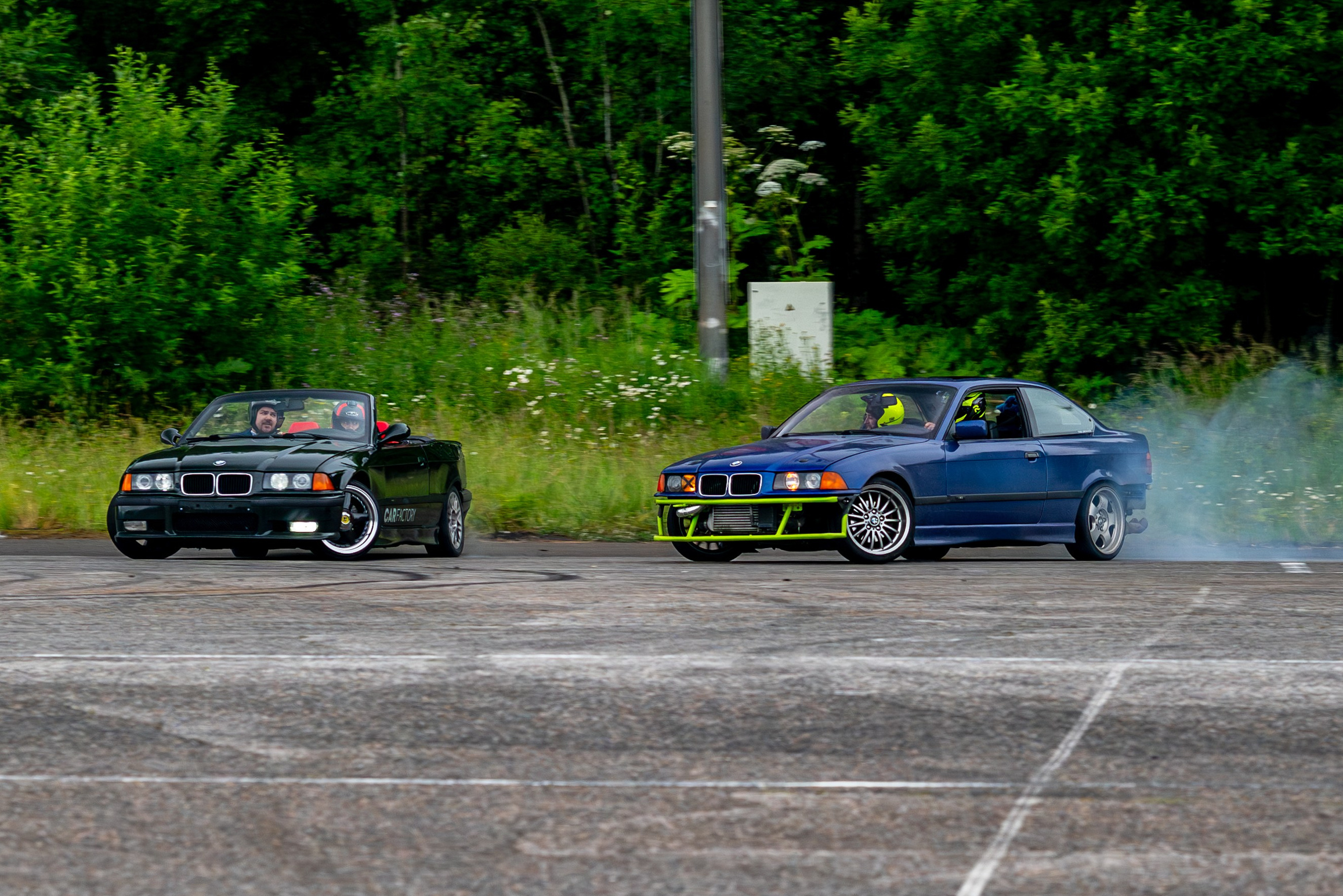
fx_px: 7202
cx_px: 825
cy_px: 481
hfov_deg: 10.6
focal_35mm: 193
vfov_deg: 7.1
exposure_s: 1/250
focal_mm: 85
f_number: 3.5
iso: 640
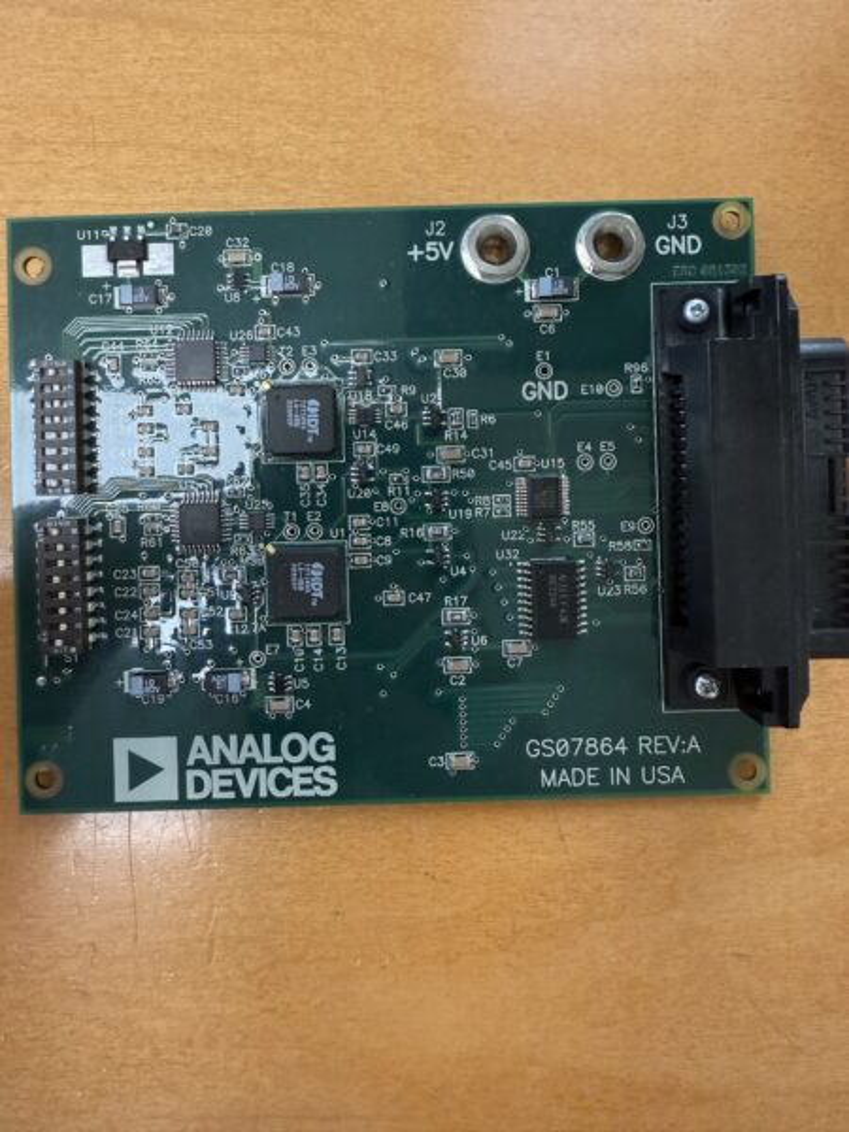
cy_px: 566
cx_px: 424
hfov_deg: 56.8
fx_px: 785
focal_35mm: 24
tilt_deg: -82.8
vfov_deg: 71.6
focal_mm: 2.22
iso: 320
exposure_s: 1/120
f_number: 2.2
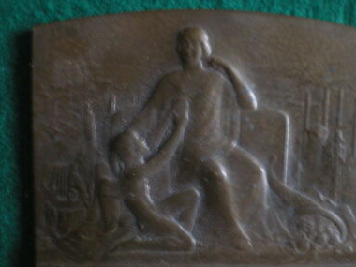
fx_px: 494
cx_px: 178
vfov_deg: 30.2
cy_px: 160
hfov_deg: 39.7
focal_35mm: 48
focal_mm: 6.3
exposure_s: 1/4
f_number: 3.1
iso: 400
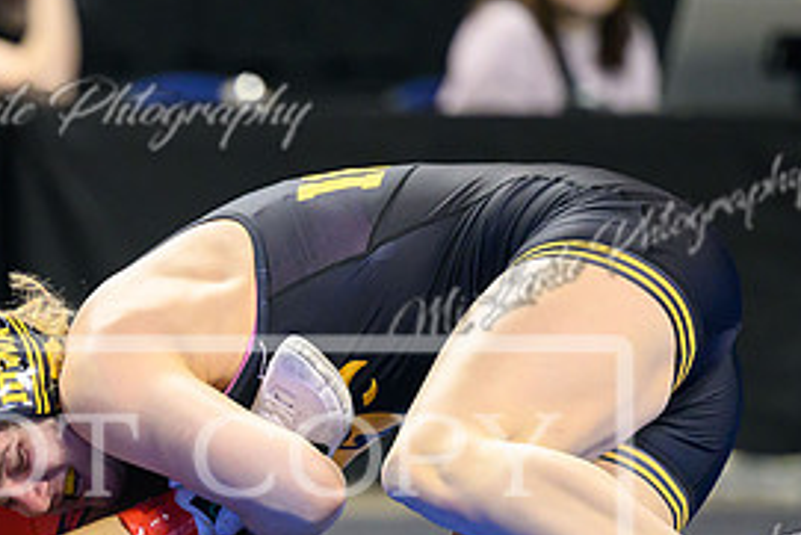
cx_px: -70
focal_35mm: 494
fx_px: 10997
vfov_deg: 2.8
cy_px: 520
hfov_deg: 4.2
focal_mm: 175
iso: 3200
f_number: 2.8
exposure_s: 1/800
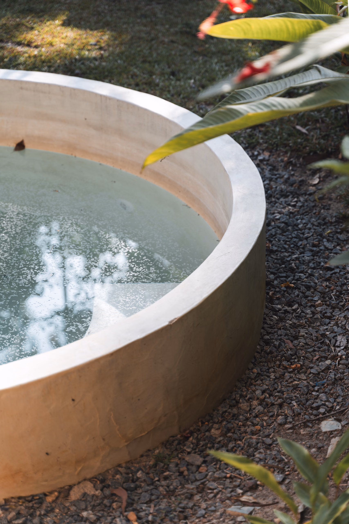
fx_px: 1091
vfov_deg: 27.0
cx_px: 174
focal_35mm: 75
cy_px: 262
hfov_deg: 18.2
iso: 100
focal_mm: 75
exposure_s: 1/80
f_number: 3.2
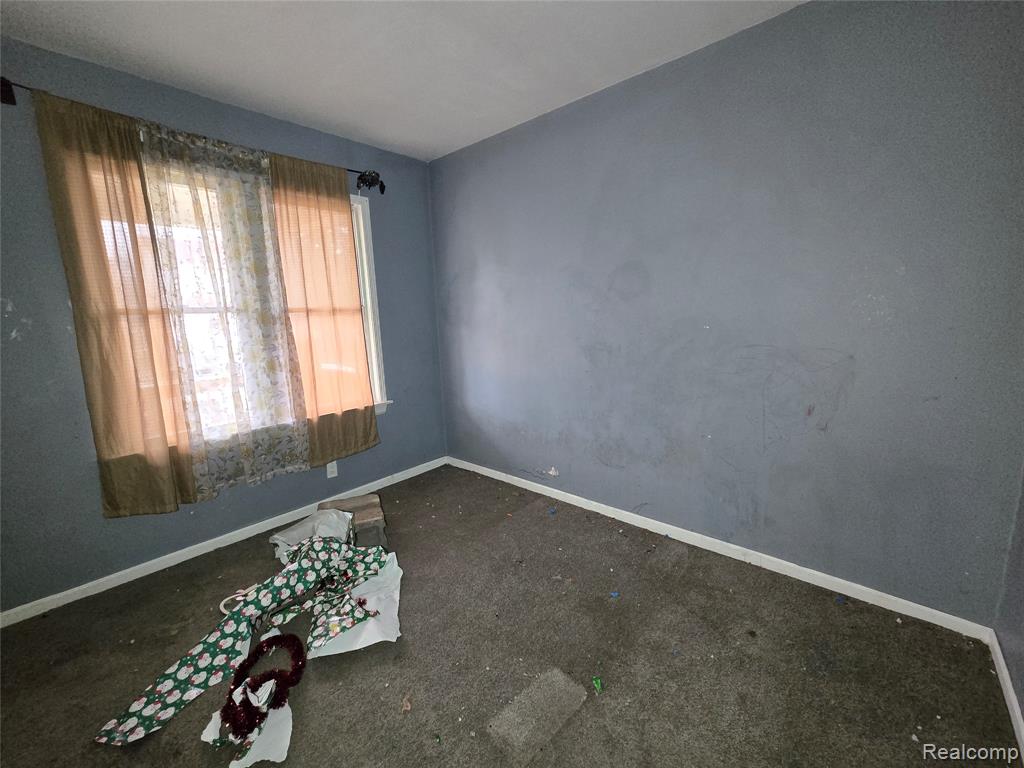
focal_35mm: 13
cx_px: 512
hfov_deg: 106.2
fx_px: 385
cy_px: 384
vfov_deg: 89.9
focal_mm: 2.2
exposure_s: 1/60
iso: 800
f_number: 2.2
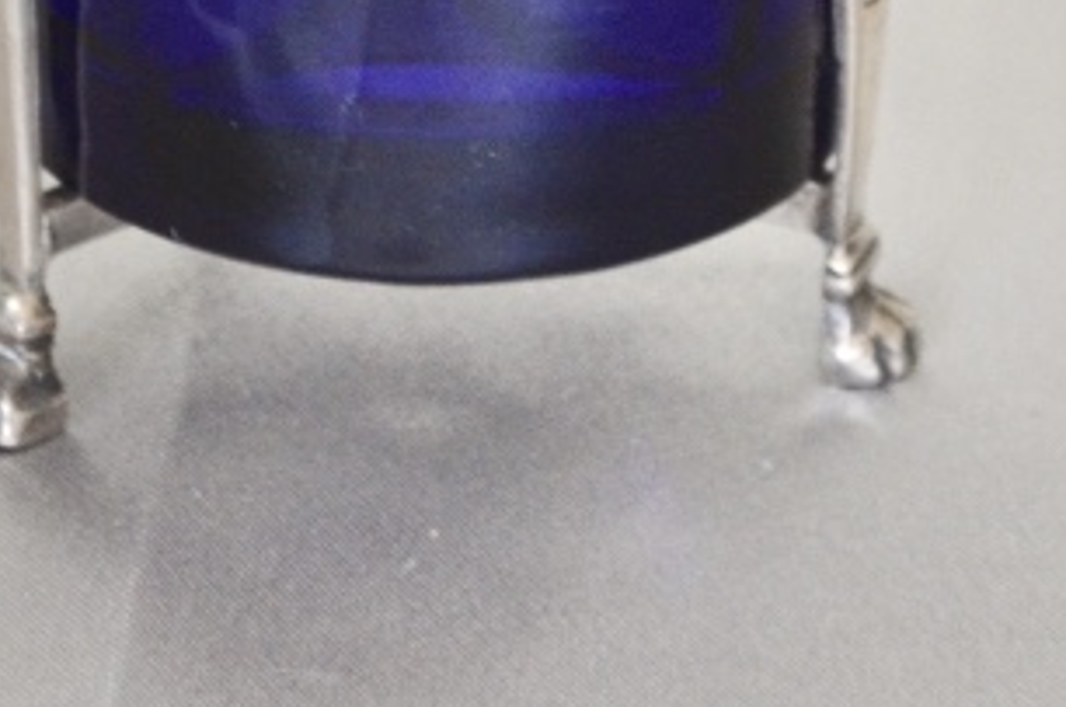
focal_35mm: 306
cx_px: 456
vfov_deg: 4.4
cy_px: -413
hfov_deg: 6.7
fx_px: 9047
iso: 800
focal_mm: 52
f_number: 5.6
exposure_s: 1/60
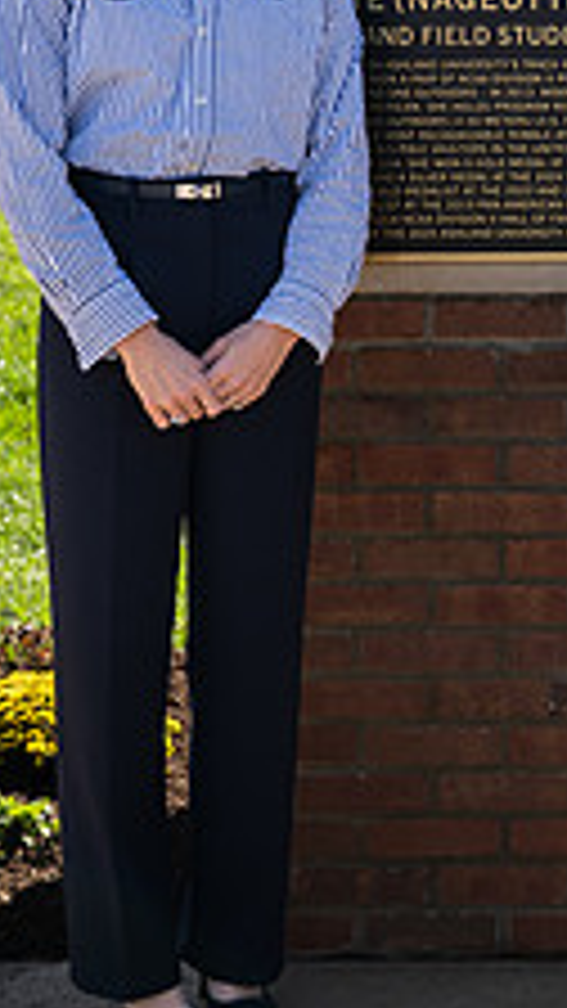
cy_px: 174
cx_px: 591
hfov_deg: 11.0
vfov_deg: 19.4
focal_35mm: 109
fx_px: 2913
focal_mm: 34
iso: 50
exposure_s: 1/200
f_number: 3.5
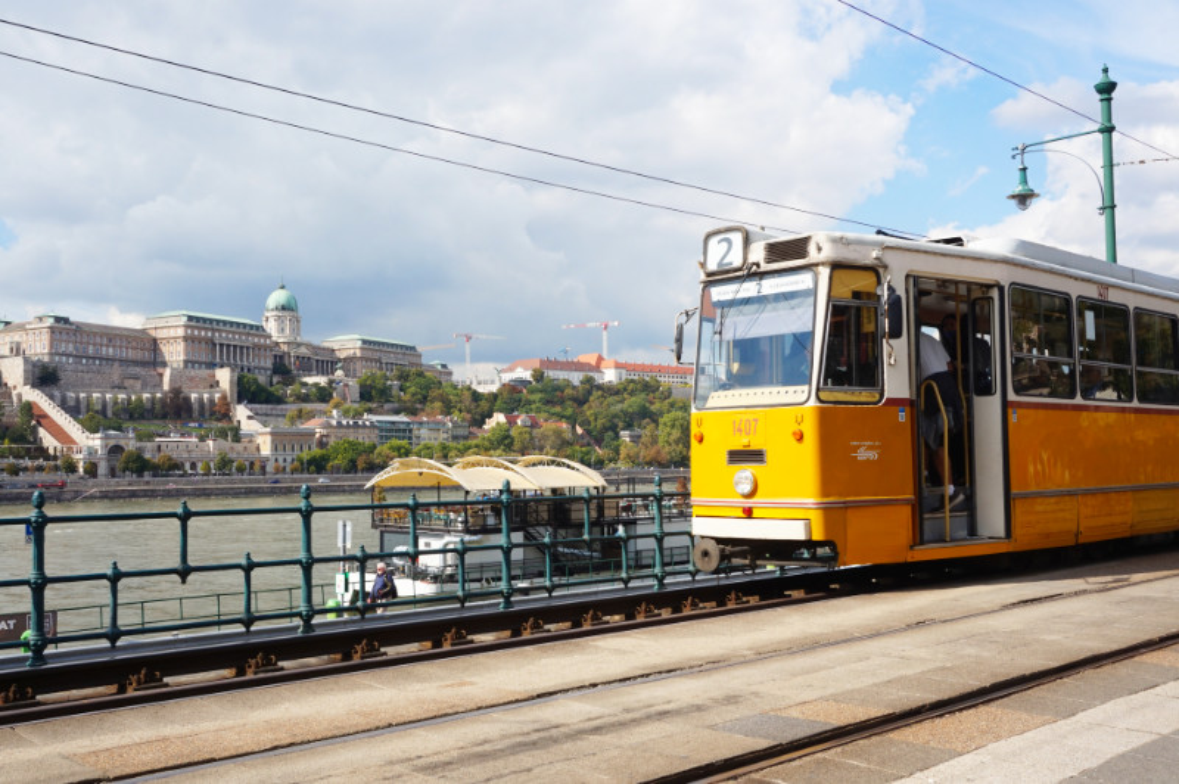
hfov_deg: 55.1
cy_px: 392
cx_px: 590
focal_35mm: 34
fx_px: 1129
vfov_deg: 38.3
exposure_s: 1/80
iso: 100
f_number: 13
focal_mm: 23
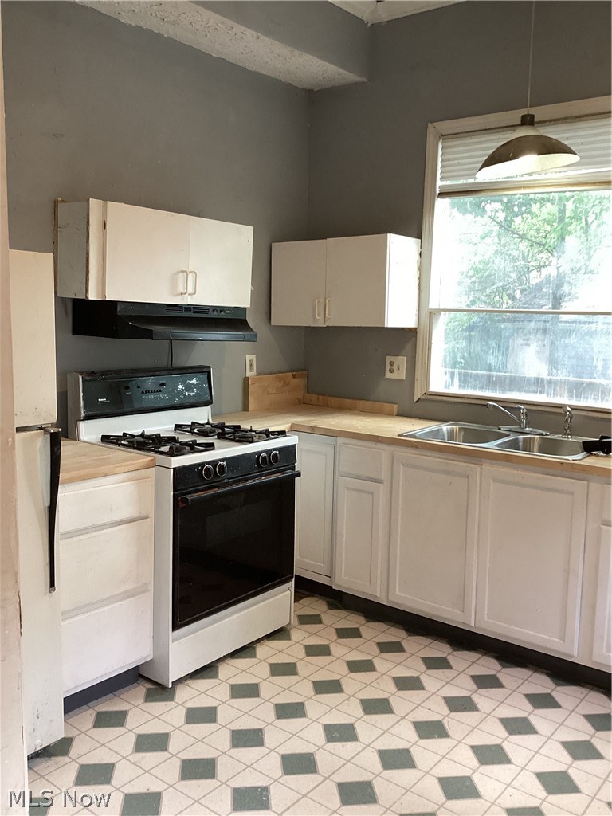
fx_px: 731
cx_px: 306
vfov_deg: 58.4
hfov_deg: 45.4
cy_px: 408
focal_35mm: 31
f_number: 2.4
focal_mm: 3.3
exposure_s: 1/60
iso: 160
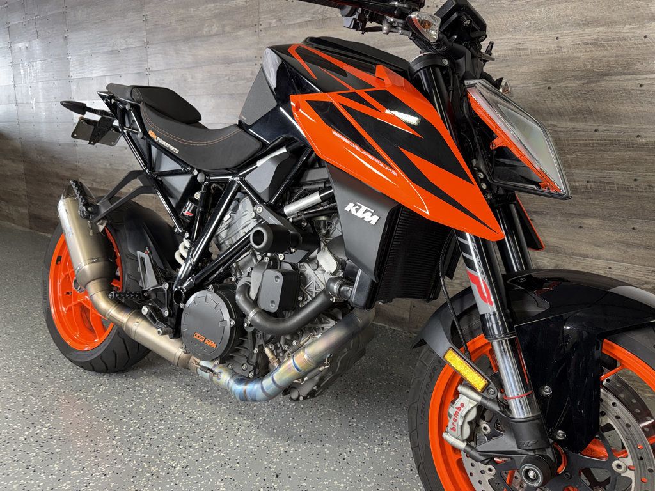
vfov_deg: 56.8
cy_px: 246
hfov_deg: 71.6
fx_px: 454
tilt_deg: -12.5
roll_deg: -1.9
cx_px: 328
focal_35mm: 24
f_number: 1.78
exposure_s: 1/20
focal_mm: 6.76
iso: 64
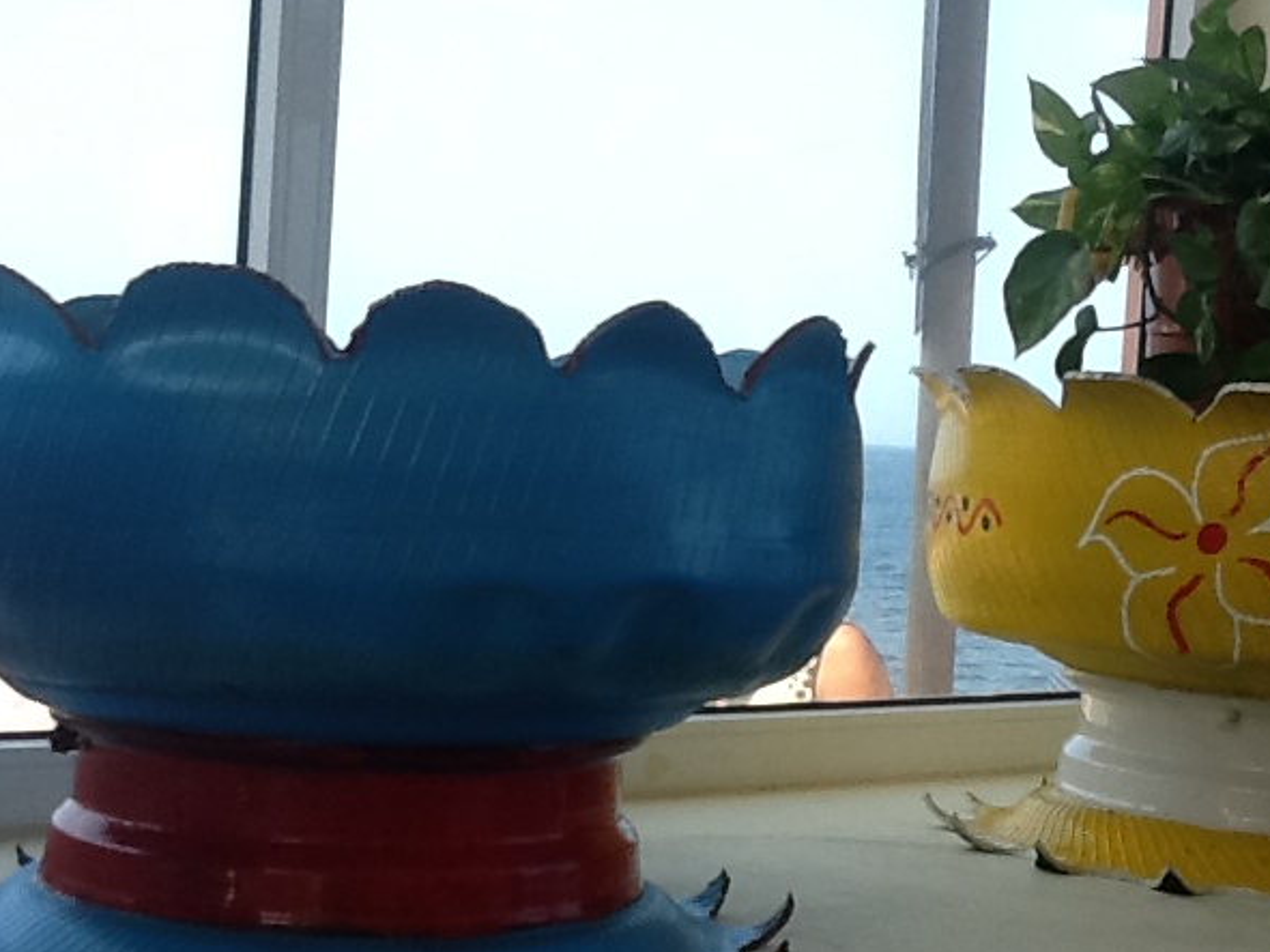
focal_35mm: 52
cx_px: 786
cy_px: 585
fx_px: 1907
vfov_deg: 27.9
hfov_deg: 36.6
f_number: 2.4
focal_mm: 2.03
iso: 64
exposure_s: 1/405
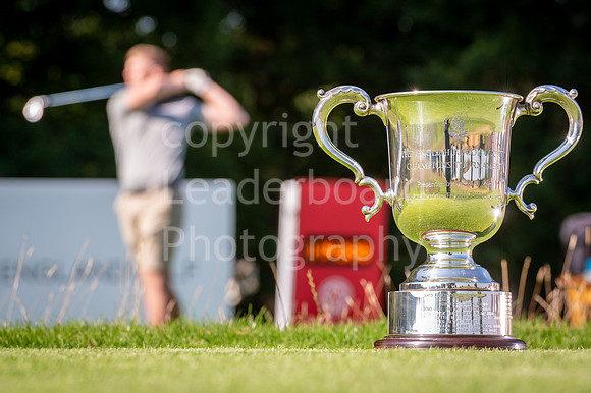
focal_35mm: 227
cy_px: 187
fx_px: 3721
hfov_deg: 9.1
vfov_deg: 6.1
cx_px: 286
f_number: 11
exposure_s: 1/250
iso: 250
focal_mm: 200
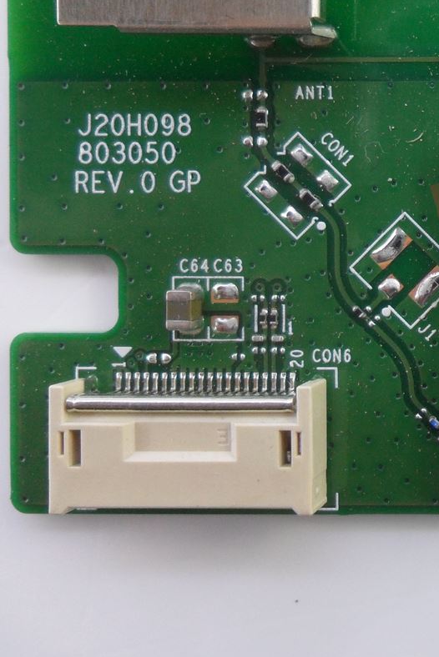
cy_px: 232
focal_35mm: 57
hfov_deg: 20.5
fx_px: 1042
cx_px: 654
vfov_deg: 34.8
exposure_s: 1/60
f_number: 3.5
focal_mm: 4.9
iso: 100
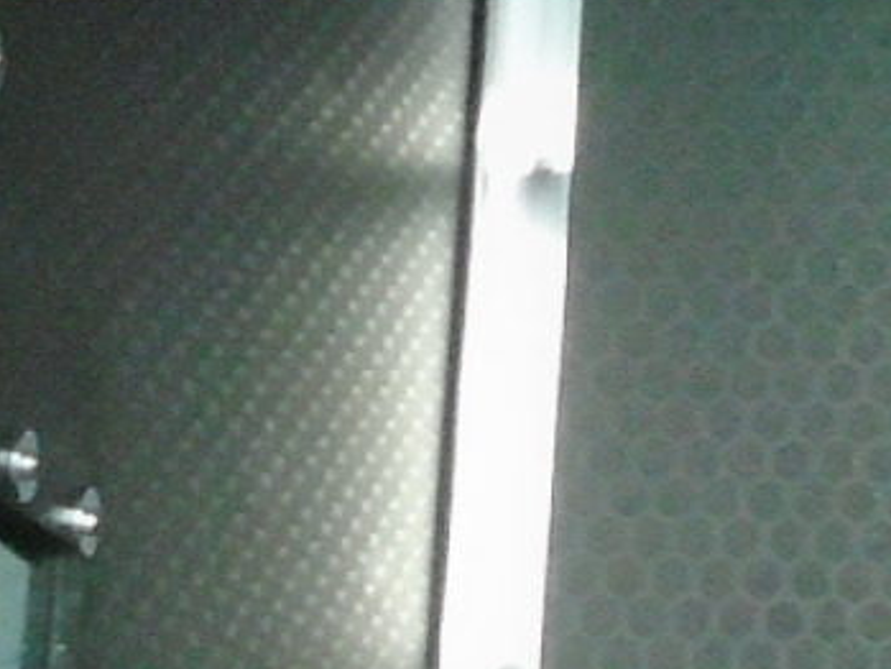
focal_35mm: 193
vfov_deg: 7.7
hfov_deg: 9.8
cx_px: 1506
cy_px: 54
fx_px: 4969
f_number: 3.2
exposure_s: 1/20
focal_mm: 4.6
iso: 400
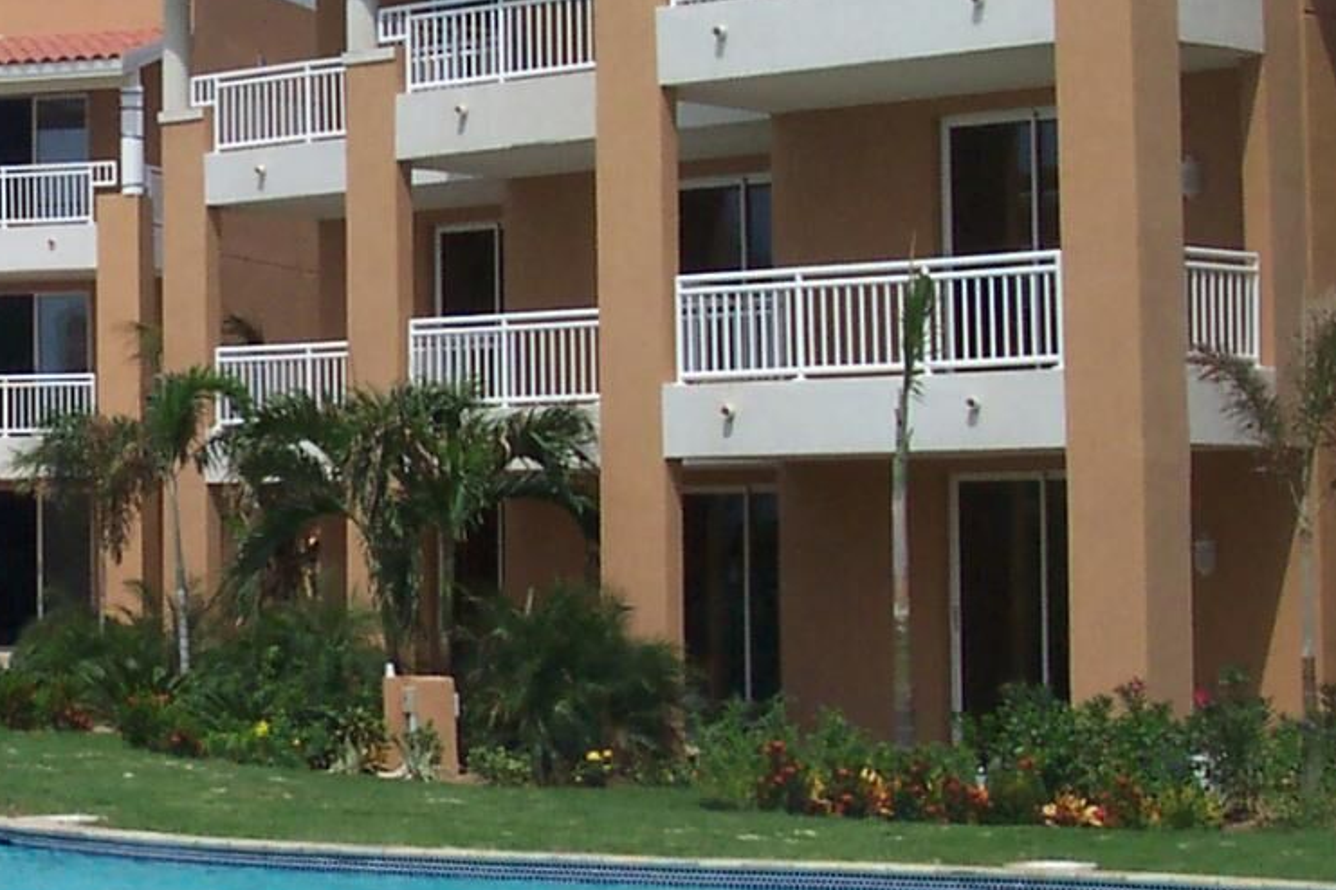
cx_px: 7
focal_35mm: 105
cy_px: 327
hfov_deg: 18.9
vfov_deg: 13.0
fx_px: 3896
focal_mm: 8
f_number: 4.8
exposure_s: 1/1000
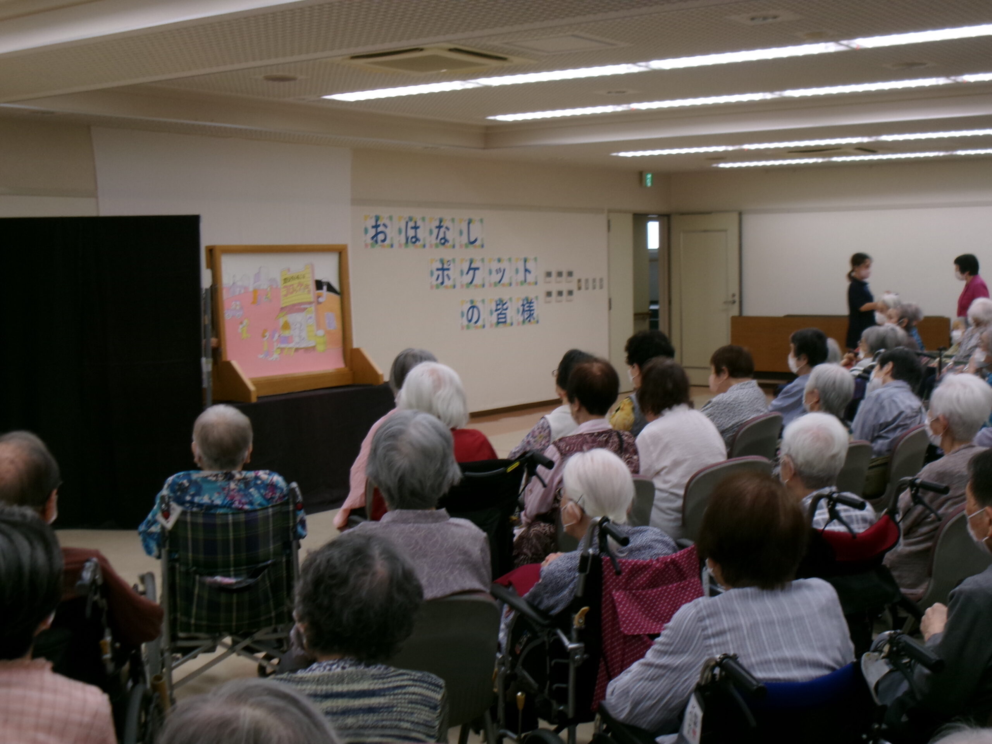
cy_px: 372
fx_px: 1519
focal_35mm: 53
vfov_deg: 27.5
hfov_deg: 36.2
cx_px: 496
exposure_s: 1/34
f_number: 4.9
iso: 153
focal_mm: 9.5
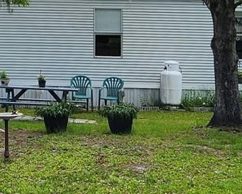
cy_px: -72
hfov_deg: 18.1
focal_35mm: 105
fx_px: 752
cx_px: 50
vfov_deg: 14.0
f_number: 1.8
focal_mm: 5.4
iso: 20
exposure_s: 1/981
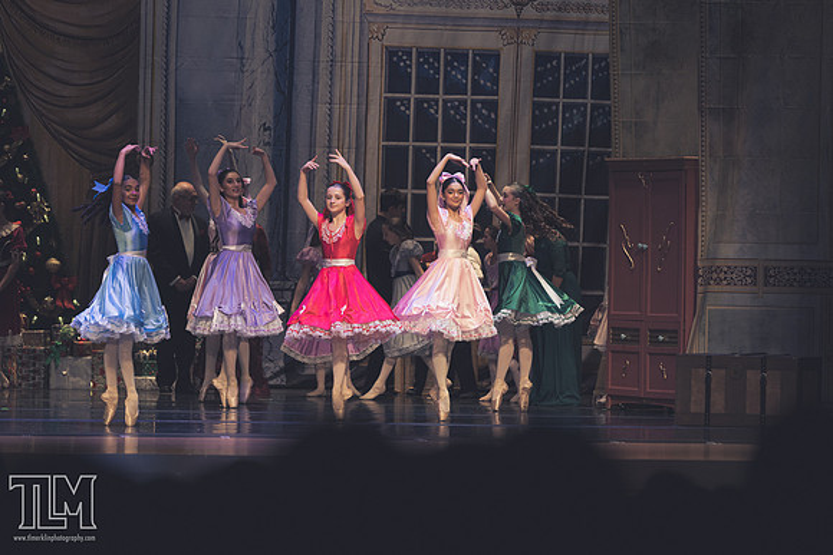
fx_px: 4166
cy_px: 278
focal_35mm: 180
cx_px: 416
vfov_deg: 7.6
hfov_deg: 11.4
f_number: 2.8
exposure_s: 1/320
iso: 500
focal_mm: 180
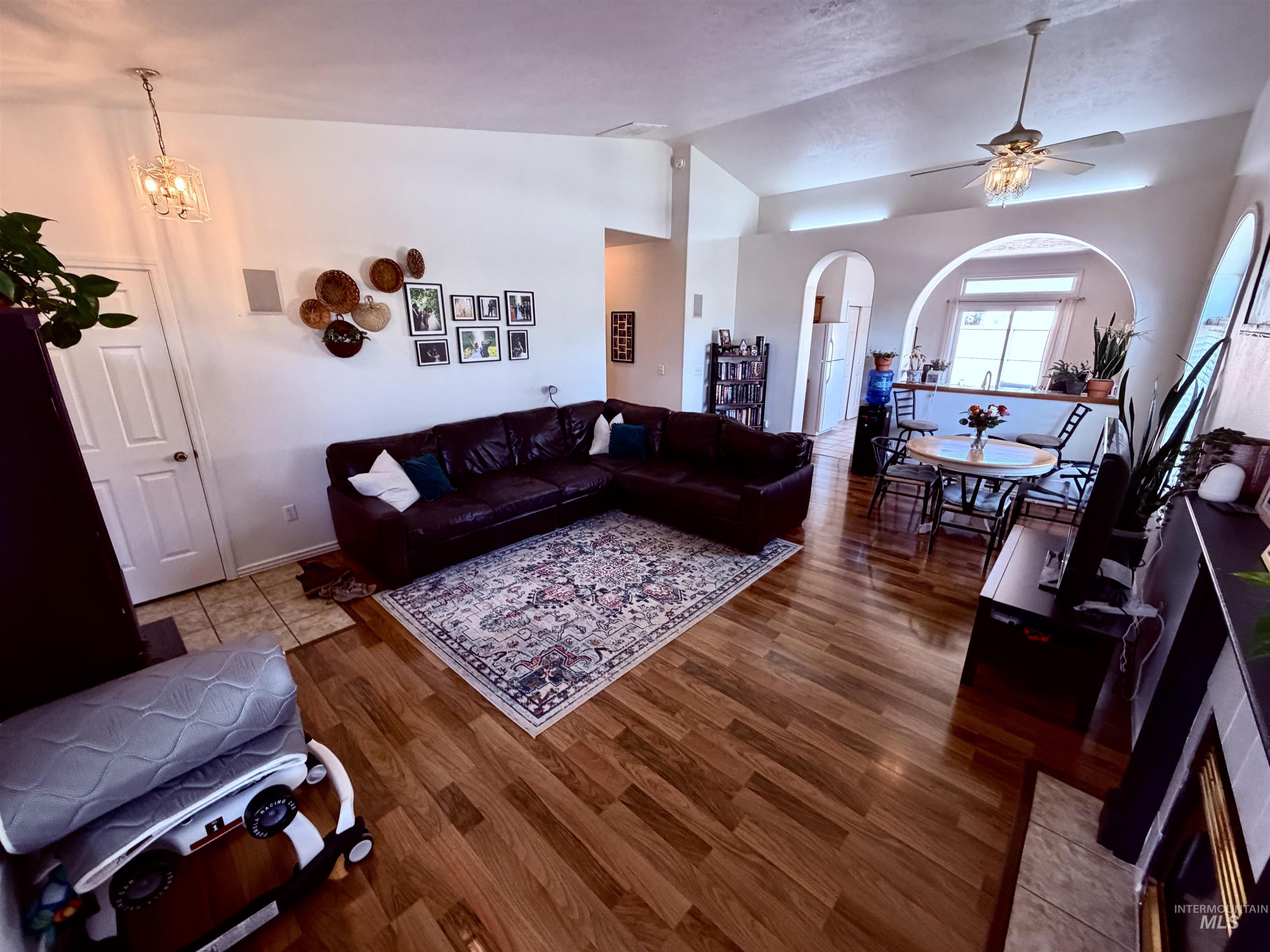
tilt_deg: -17.5
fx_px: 514
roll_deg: +0.3
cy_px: 476
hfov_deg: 102.1
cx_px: 635
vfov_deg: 85.7
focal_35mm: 14
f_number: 2.2
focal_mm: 2.22
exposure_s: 1/120
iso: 320
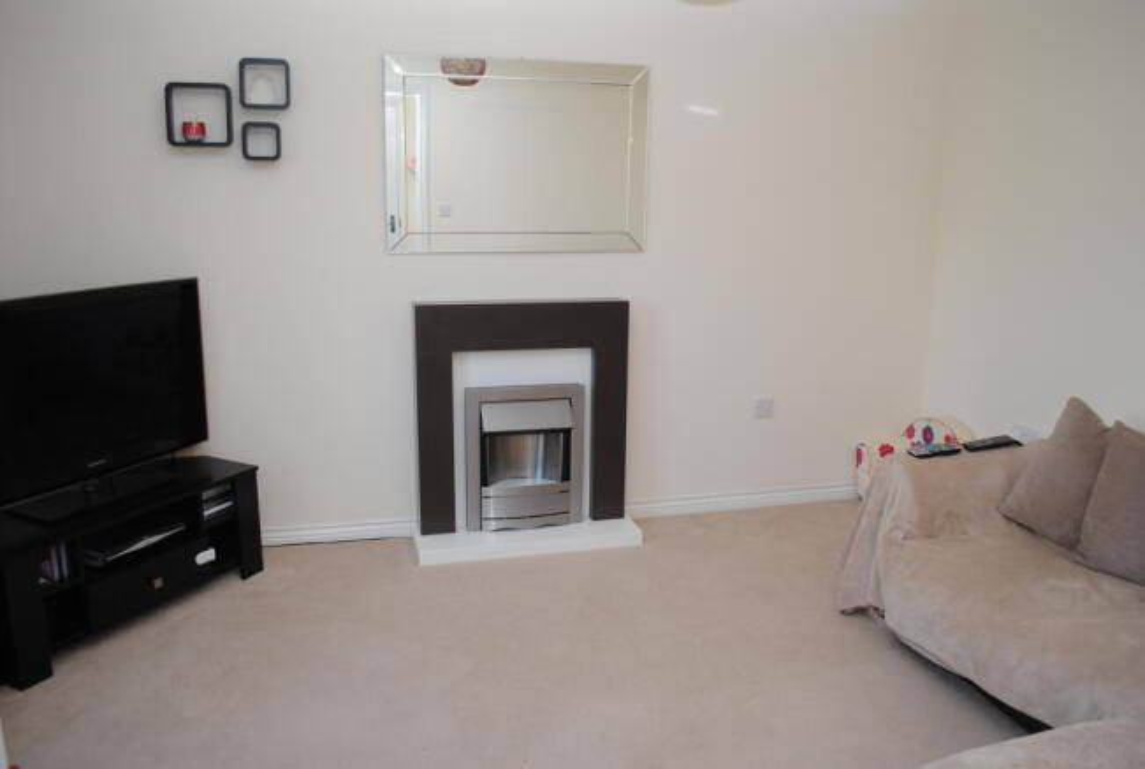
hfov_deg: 67.3
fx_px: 861
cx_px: 572
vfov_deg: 48.1
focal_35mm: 27
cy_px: 384
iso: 200
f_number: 4
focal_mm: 18
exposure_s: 1/60
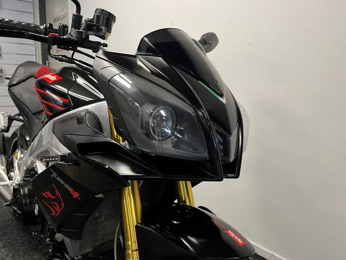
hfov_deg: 67.3
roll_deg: -0.6
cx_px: 173
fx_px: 260
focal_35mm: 26
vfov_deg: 53.1
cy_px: 130
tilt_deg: -10.1
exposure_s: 1/50
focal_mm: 5.1
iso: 125
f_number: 1.6
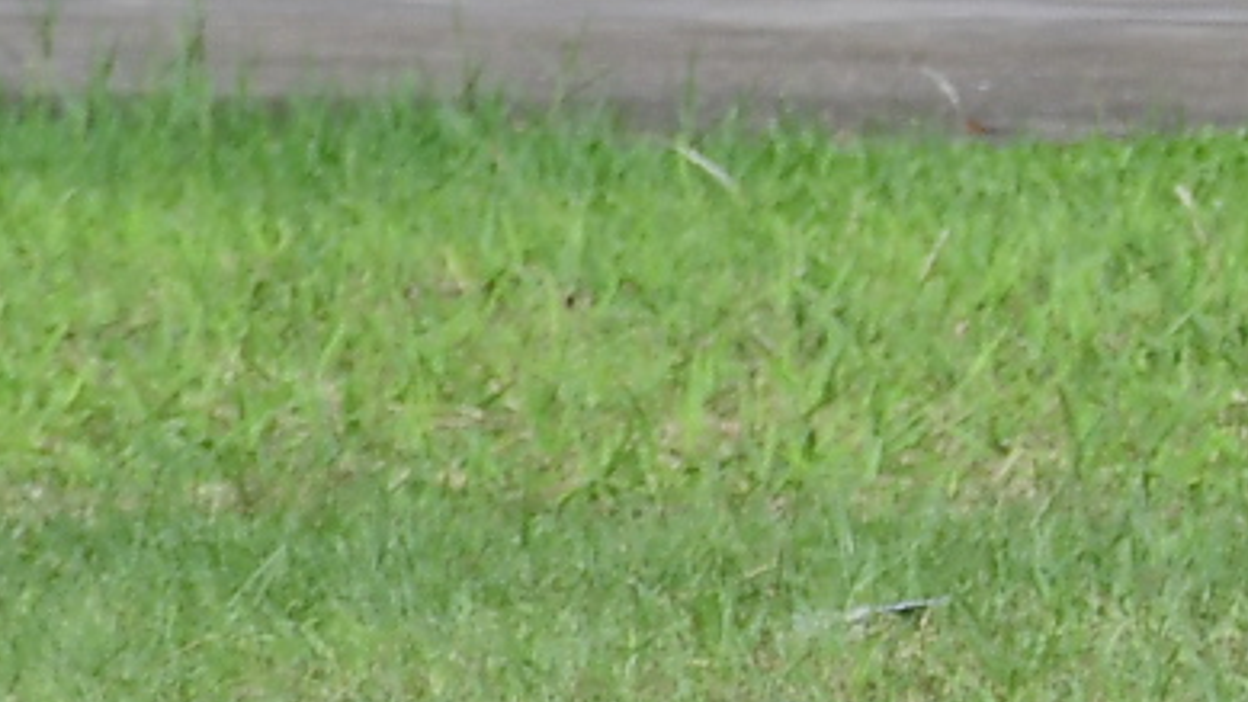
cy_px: -282
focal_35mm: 1125
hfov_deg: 1.9
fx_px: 37236
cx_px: 2968
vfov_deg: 1.1
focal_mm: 100
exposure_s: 1/400
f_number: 9
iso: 200
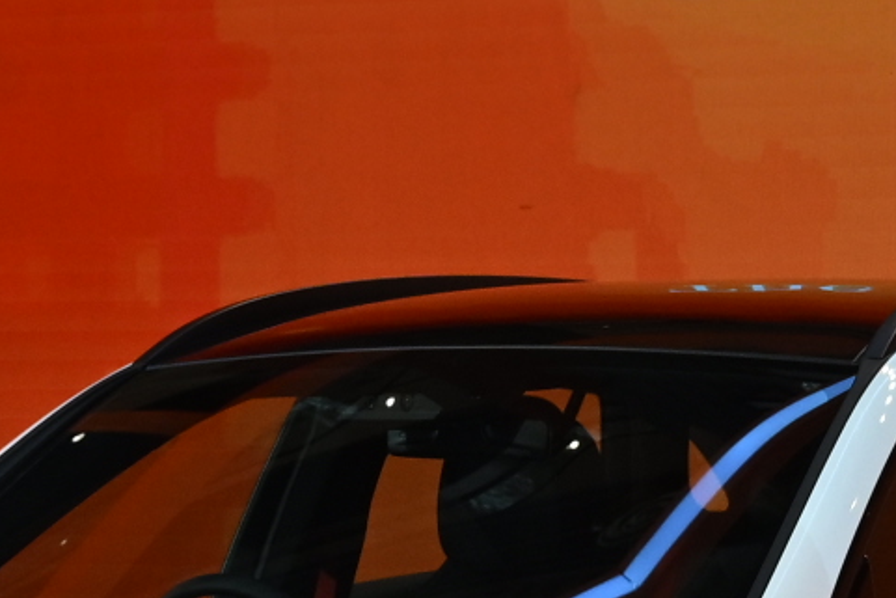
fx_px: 5950
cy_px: 279
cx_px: 535
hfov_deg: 8.6
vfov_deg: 5.8
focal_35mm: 239
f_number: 2.8
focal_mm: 38
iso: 800
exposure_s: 1/800
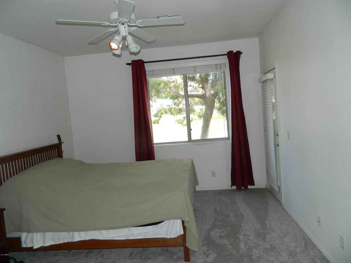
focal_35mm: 25
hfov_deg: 69.4
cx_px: 176
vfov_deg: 54.9
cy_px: 132
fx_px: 253
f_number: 3.1
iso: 80
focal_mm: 4.5
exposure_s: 1/60
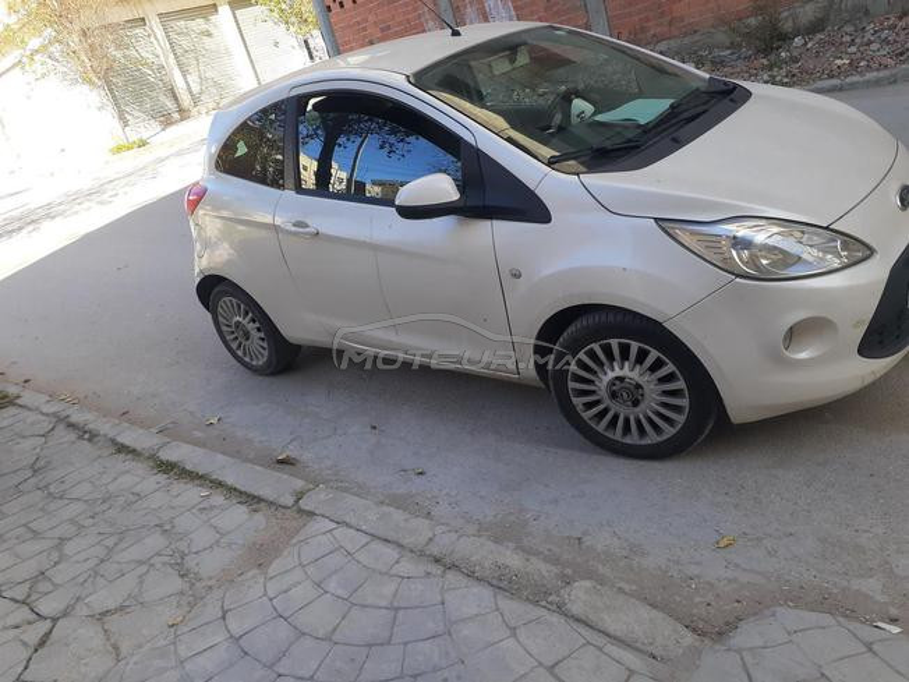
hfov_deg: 65.3
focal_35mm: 27
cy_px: 341
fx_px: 709
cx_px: 454
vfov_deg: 51.4
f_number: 1.9
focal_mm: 3.6
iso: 40
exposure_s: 1/313
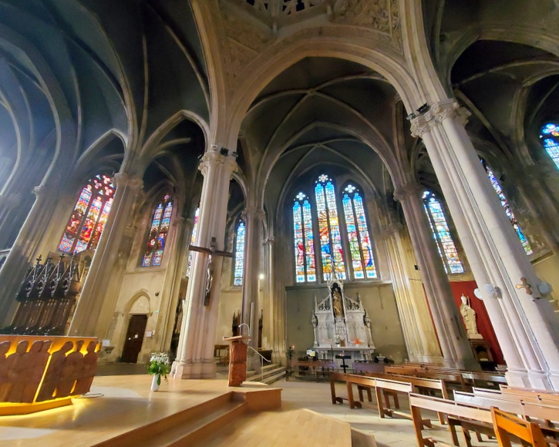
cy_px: 225
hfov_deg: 100.6
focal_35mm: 14
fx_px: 232
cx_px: 268
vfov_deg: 88.0
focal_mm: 1.8
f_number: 2.2
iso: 640
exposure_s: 1/33
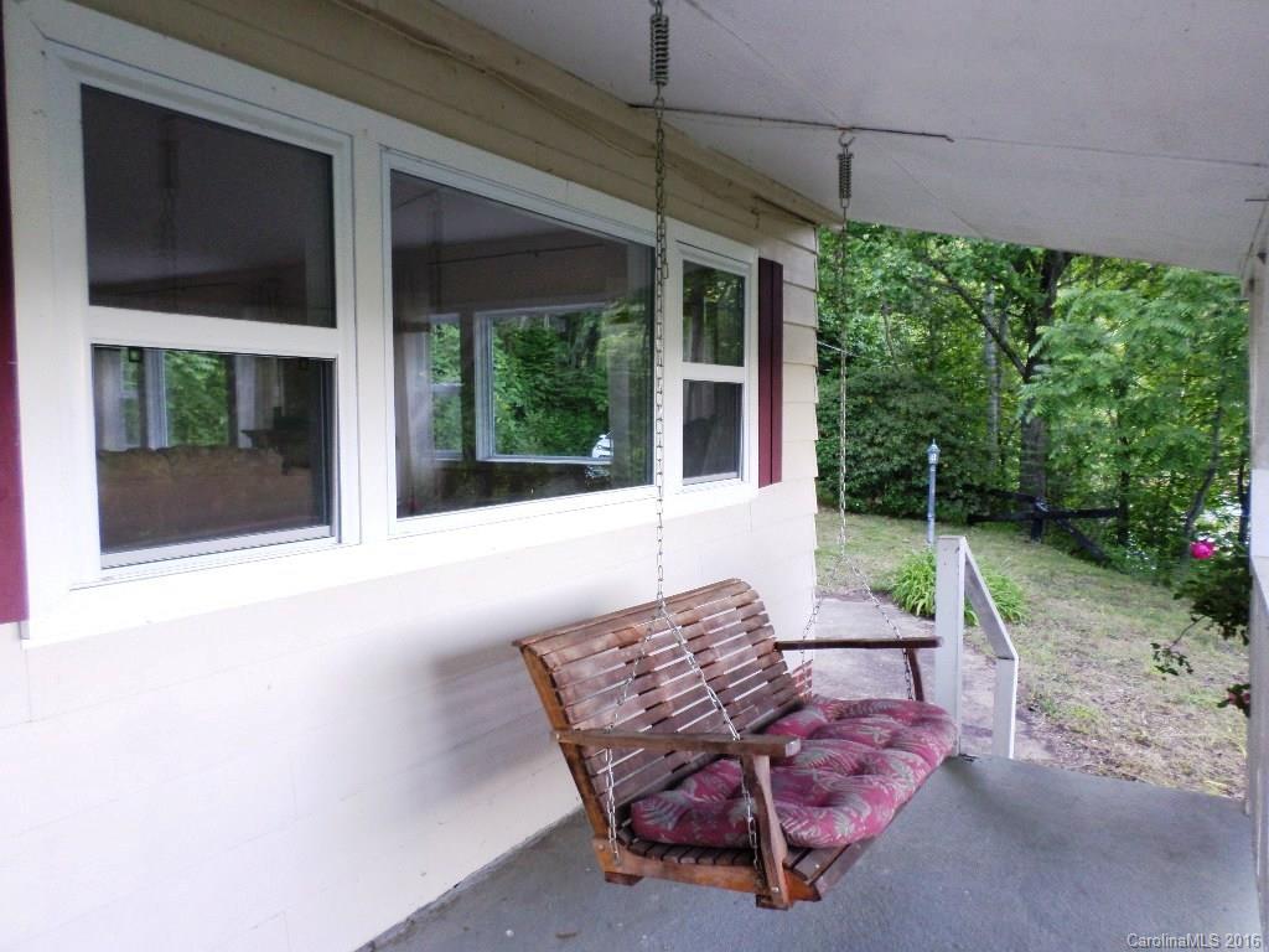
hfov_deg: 69.4
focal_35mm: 25
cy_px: 476
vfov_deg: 54.9
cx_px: 634
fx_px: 916
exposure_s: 1/30
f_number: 2.5
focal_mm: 4.5
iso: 160
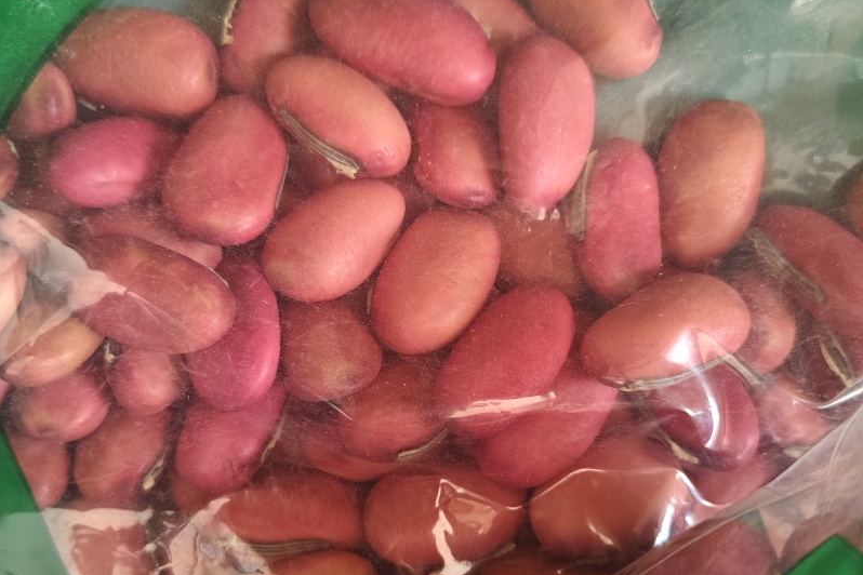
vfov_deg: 41.0
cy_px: 341
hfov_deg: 58.7
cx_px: 432
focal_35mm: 32
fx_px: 767
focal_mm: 5.56
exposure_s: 1/100
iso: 955
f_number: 1.88
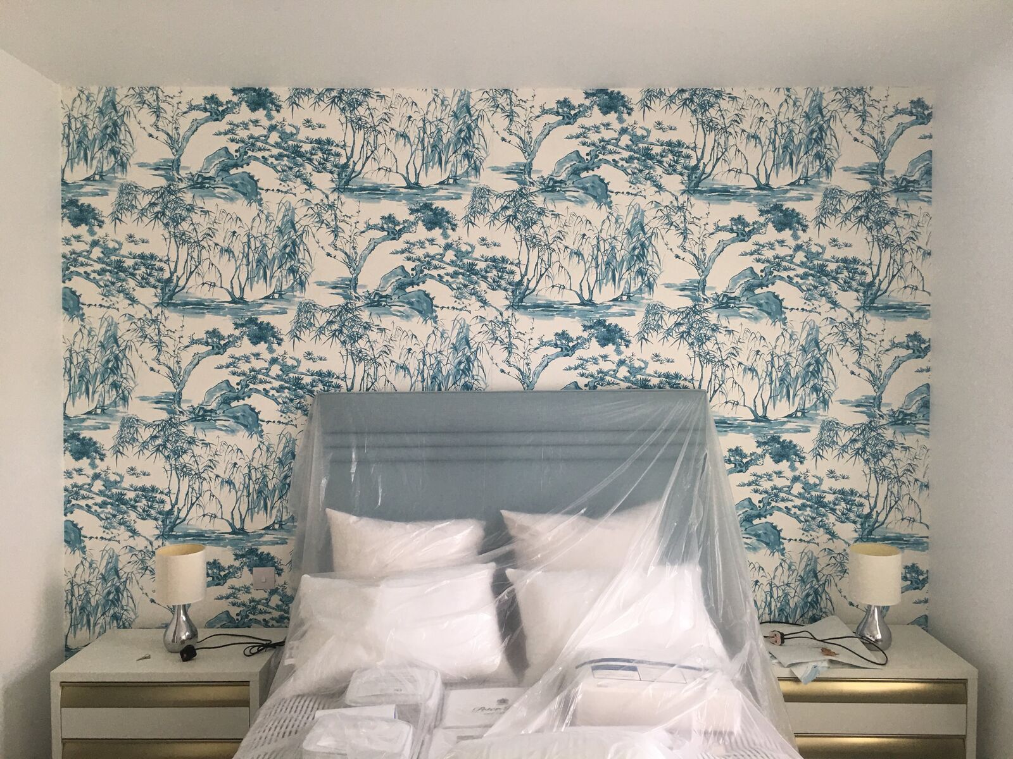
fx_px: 849
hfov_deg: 61.7
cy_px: 380
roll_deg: -1.3
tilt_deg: -0.2
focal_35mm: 29
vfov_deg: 48.2
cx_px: 506
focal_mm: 4.15
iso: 40
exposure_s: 1/33
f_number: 2.2
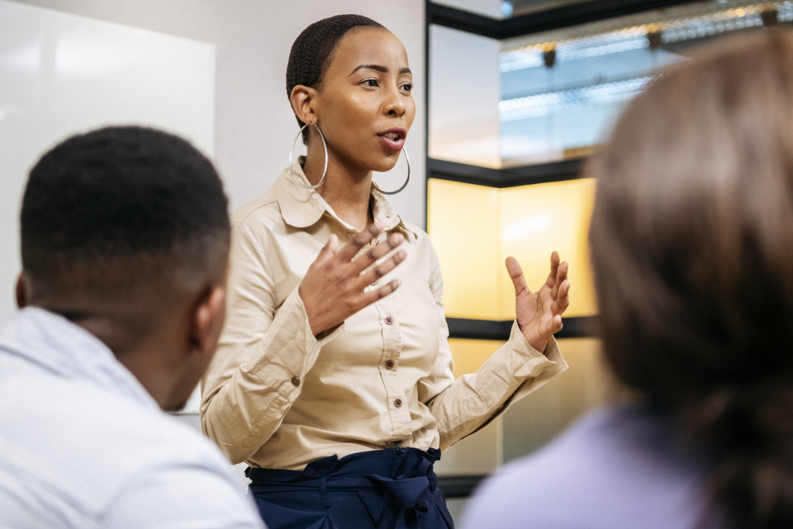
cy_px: 249
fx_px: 1630
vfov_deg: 18.4
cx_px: 421
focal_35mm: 74
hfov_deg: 27.3
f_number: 2.8
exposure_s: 1/60
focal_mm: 58
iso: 1600
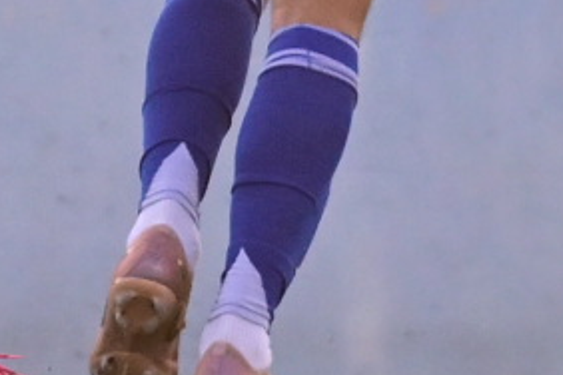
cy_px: -598
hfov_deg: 1.2
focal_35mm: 1723
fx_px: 26944
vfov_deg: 0.8
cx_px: -126
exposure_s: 1/4000
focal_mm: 200
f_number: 3.5
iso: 1250
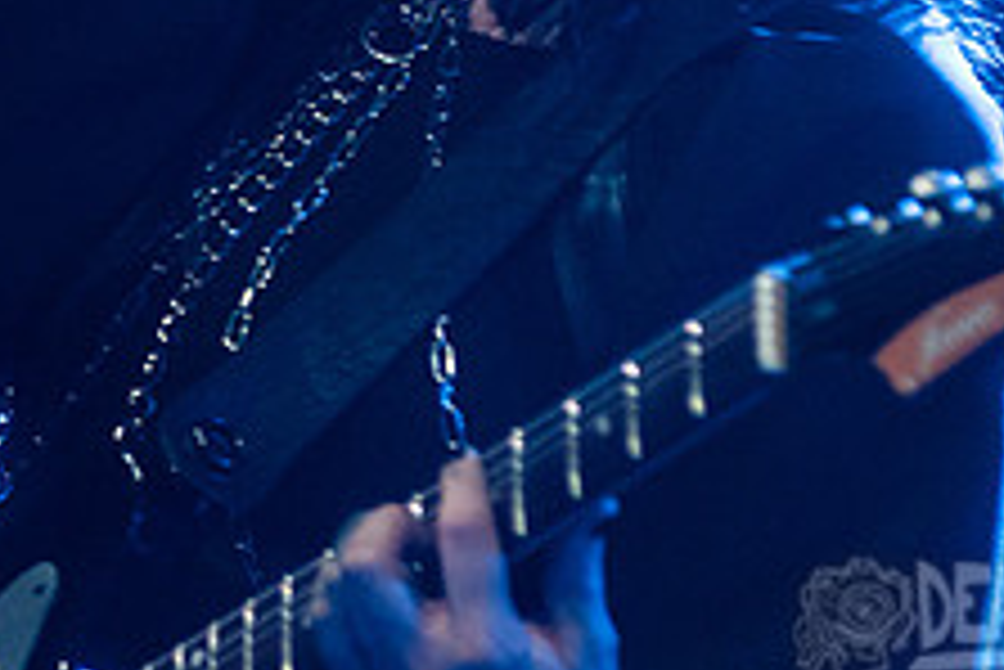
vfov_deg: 2.3
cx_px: 238
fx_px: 16939
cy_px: -295
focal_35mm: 607
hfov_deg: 3.4
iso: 3200
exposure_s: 1/100
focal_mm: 200
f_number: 2.8
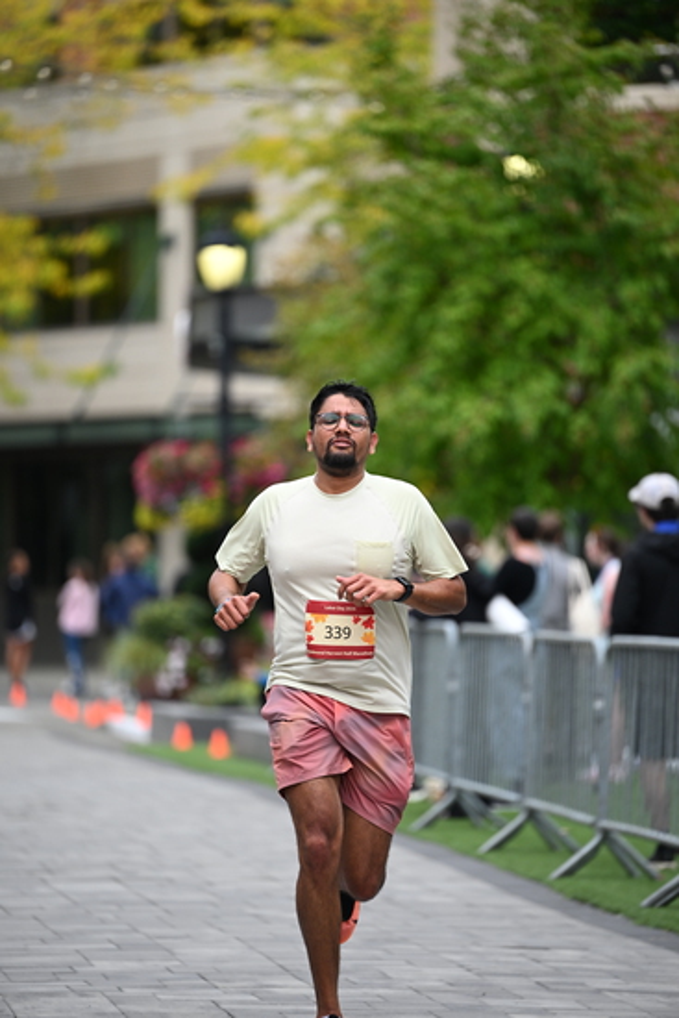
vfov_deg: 10.3
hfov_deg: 6.9
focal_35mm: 200
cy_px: 509
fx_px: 5654
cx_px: 340
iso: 640
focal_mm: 200
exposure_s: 1/2000
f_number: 2.8
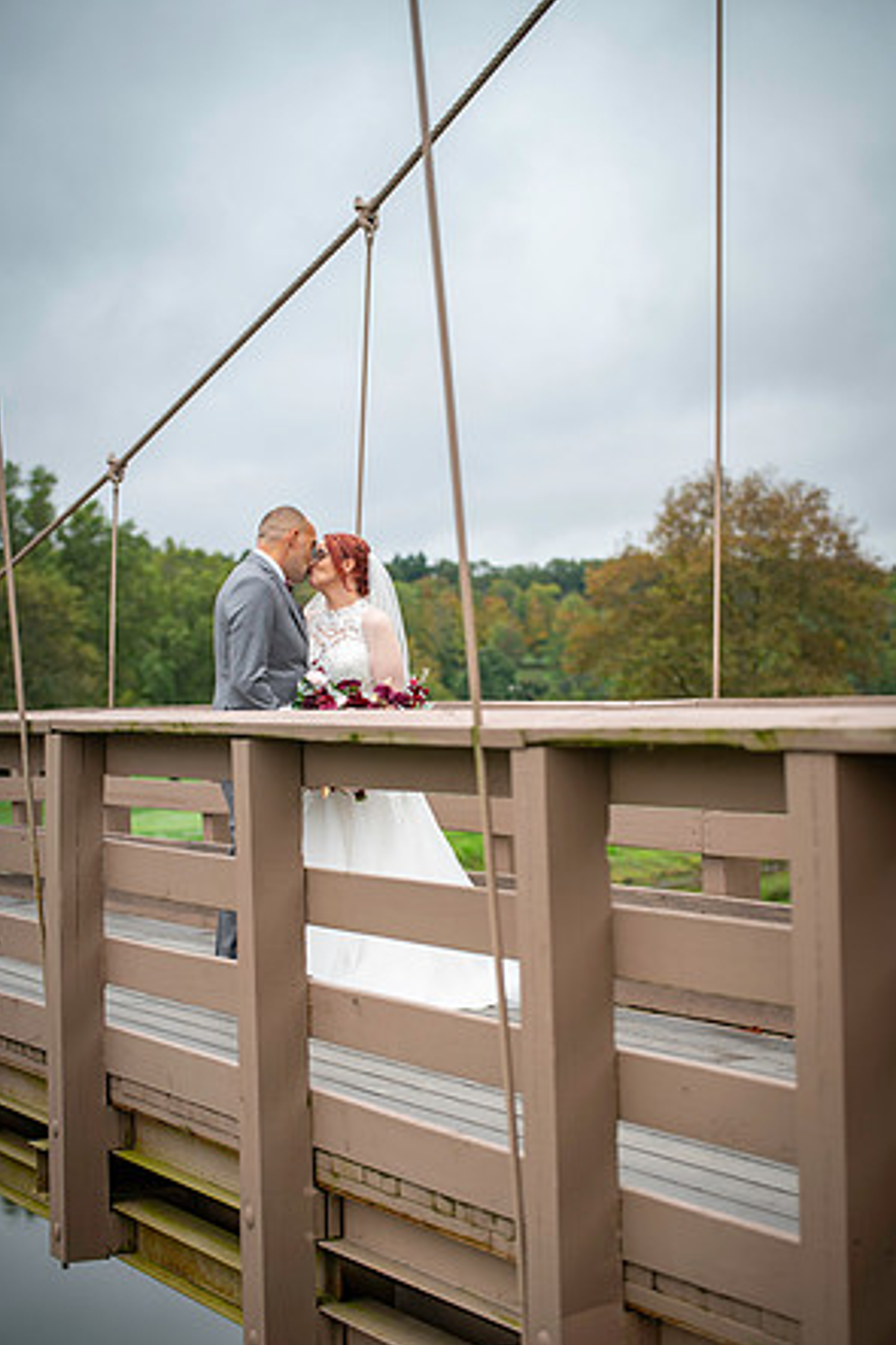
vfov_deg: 28.5
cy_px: 680
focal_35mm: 71
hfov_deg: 19.2
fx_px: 2653
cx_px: 451
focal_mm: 70
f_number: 3.2
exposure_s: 1/125
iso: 80
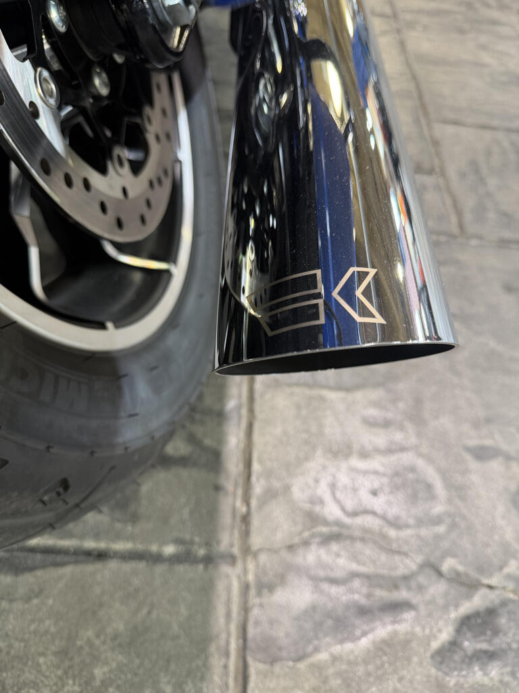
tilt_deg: -53.9
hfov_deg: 56.8
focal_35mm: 24
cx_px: 260
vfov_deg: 71.6
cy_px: 346
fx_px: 480
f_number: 1.78
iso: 200
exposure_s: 1/60
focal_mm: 6.76
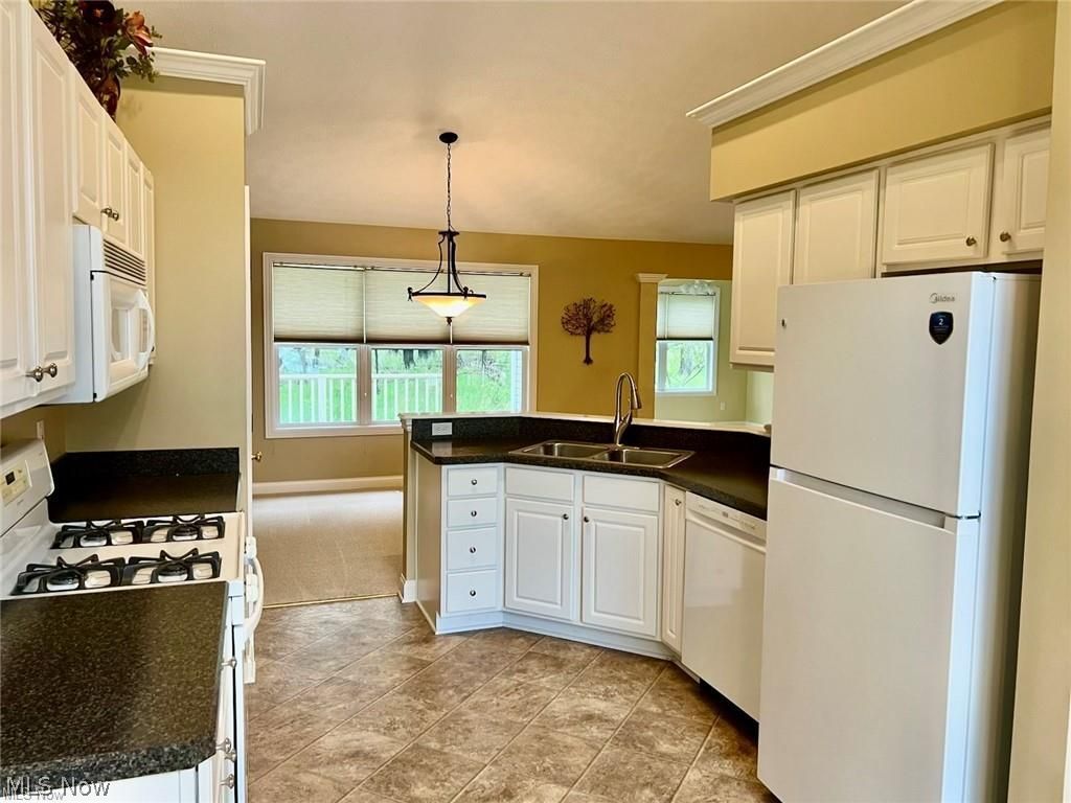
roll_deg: -1.3
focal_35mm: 26
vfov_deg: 53.1
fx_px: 804
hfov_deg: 67.3
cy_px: 402
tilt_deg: -4.7
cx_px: 536
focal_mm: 5.7
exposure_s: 1/60
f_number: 1.5
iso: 100
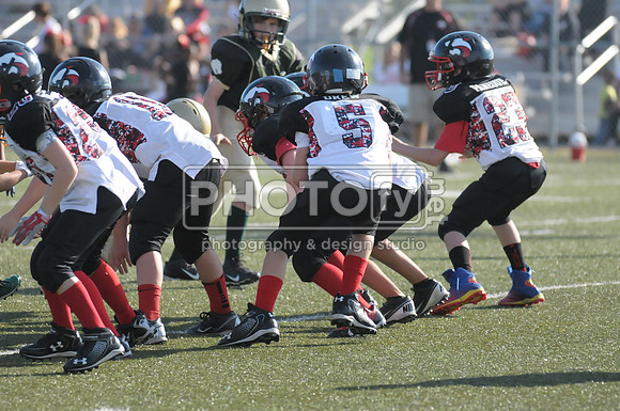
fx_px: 5675
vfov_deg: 4.2
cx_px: 310
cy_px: 206
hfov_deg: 6.3
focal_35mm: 330
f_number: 4
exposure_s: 1/5000
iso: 1600
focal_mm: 220
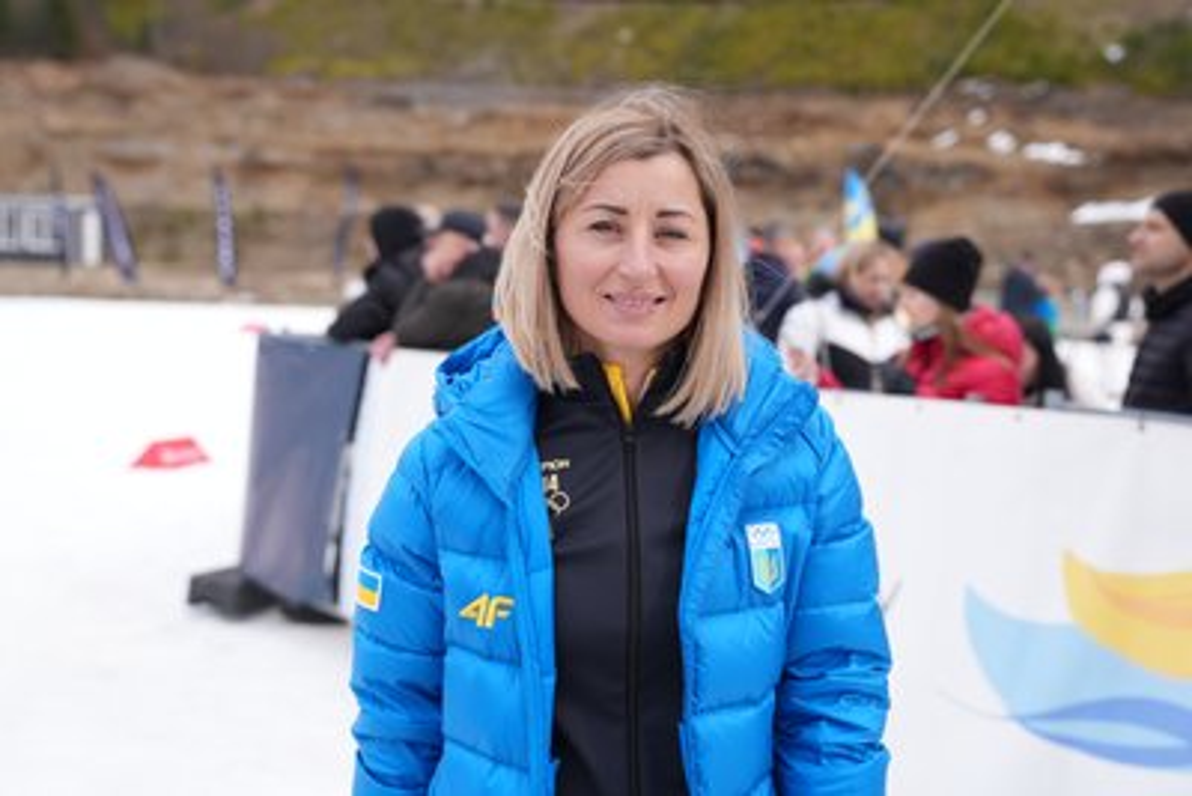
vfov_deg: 30.5
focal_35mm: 44
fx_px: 1457
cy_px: 398
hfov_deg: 44.5
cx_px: 596
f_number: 3.2
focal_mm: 44
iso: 100
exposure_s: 1/640
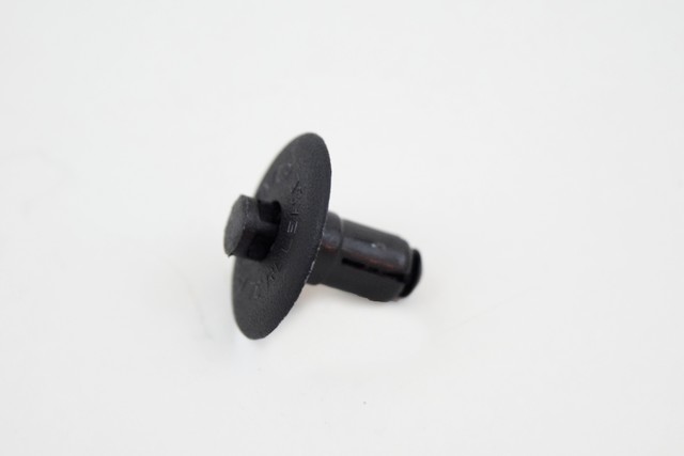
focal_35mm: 82
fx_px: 1568
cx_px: 342
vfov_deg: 16.6
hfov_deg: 24.6
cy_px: 228
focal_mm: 55
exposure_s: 1/60
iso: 1800
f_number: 5.6
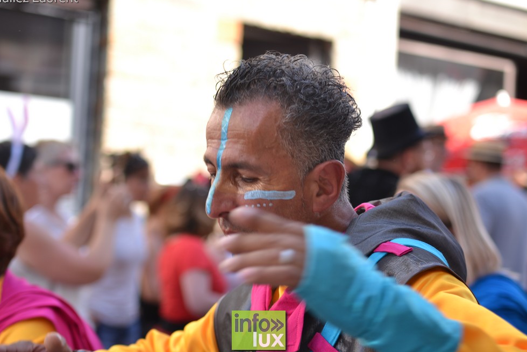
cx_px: 259
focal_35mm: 94
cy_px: 170
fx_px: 1376
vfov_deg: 14.6
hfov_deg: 21.7
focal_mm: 60
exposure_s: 1/250
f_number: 3.2
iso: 100
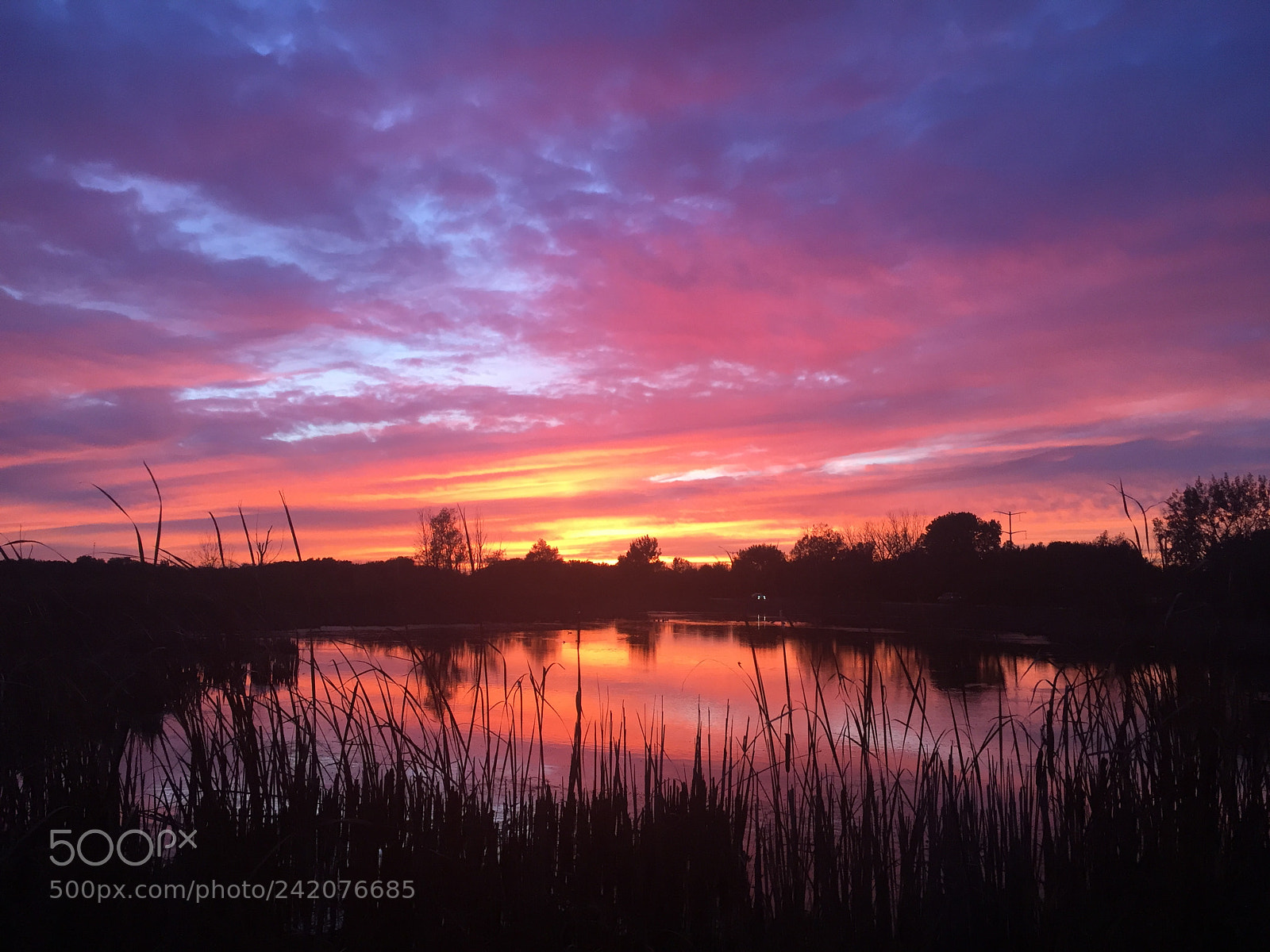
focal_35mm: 29
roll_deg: -2.6
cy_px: 476
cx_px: 635
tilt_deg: +6.0
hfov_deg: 61.7
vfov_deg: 48.2
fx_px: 1064
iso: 32
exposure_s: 1/40
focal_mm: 4.15
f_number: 2.2
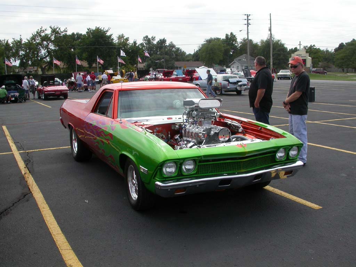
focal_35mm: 38
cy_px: 134
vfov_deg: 37.7
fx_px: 391
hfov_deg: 49.0
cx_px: 178
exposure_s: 1/275
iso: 100
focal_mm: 7.85
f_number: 7.5
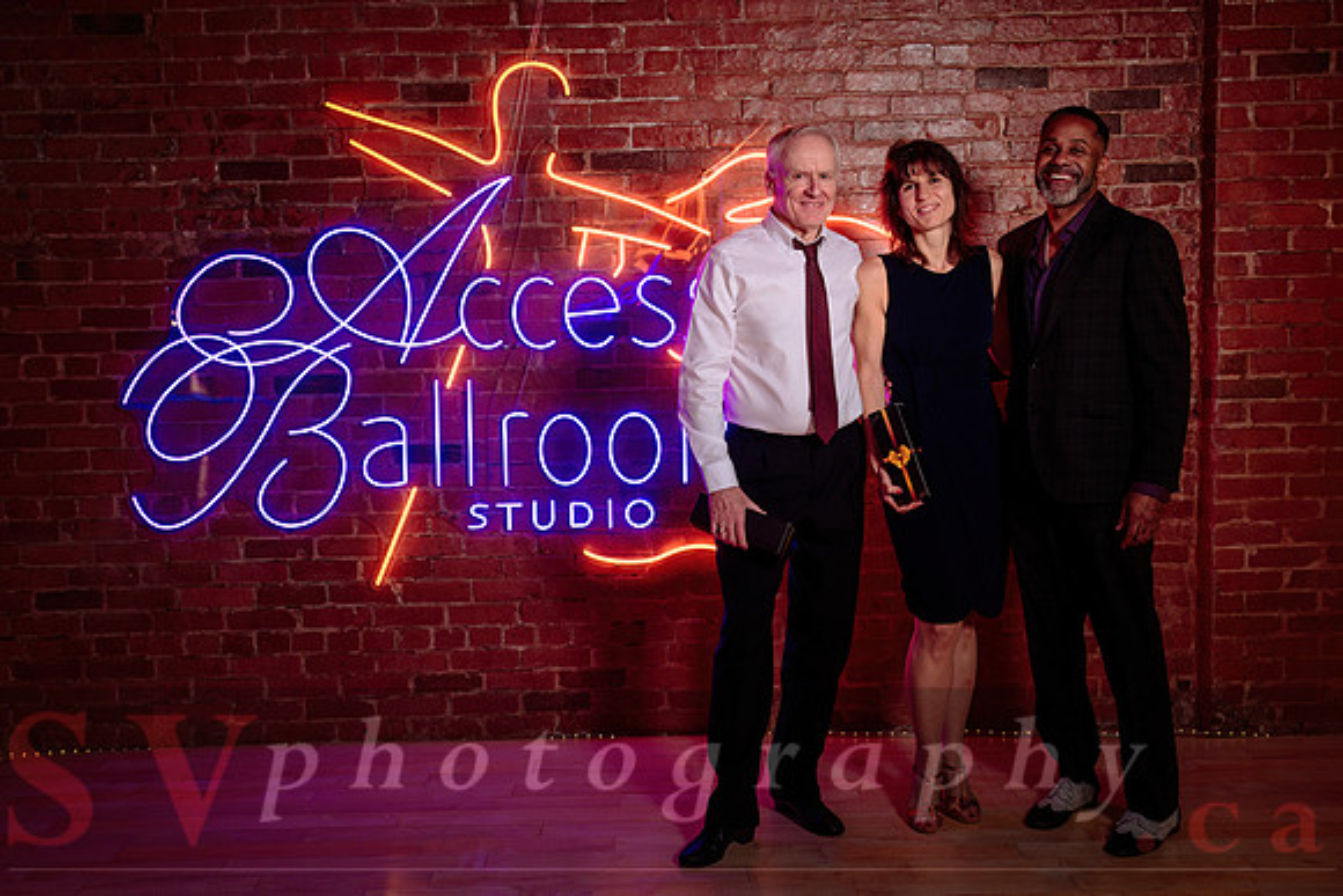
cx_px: 668
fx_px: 1399
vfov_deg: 35.5
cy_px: 432
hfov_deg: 51.3
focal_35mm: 37
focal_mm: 33
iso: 500
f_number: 3.2
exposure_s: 1/200
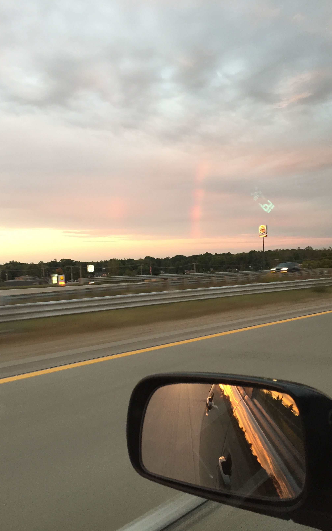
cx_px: 167
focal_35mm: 31
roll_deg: +2.4
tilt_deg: -0.7
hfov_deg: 40.6
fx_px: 449
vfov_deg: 61.2
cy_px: 264
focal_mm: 4.15
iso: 125
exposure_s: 1/30
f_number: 2.2
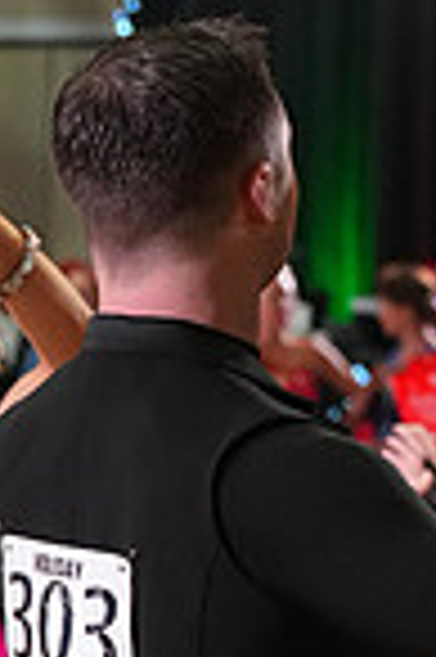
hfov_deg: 3.6
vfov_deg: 5.4
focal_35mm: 382
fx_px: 6956
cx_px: 578
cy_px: 981
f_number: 5
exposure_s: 1/200
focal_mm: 96
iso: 4000
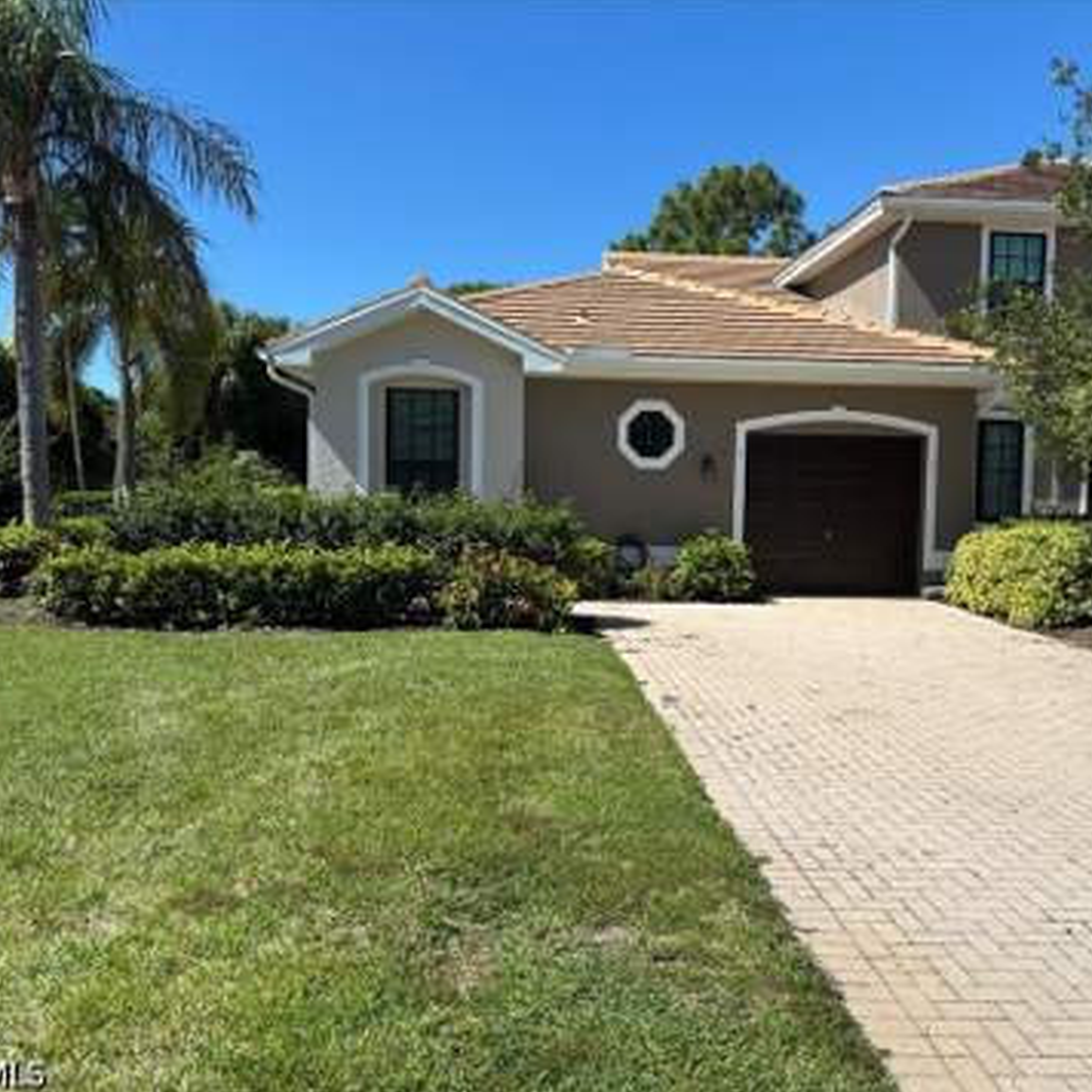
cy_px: 546
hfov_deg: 52.4
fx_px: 1106
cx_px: 601
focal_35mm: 31
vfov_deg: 52.5
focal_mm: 5.96
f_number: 1.6
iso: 50
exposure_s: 1/3650
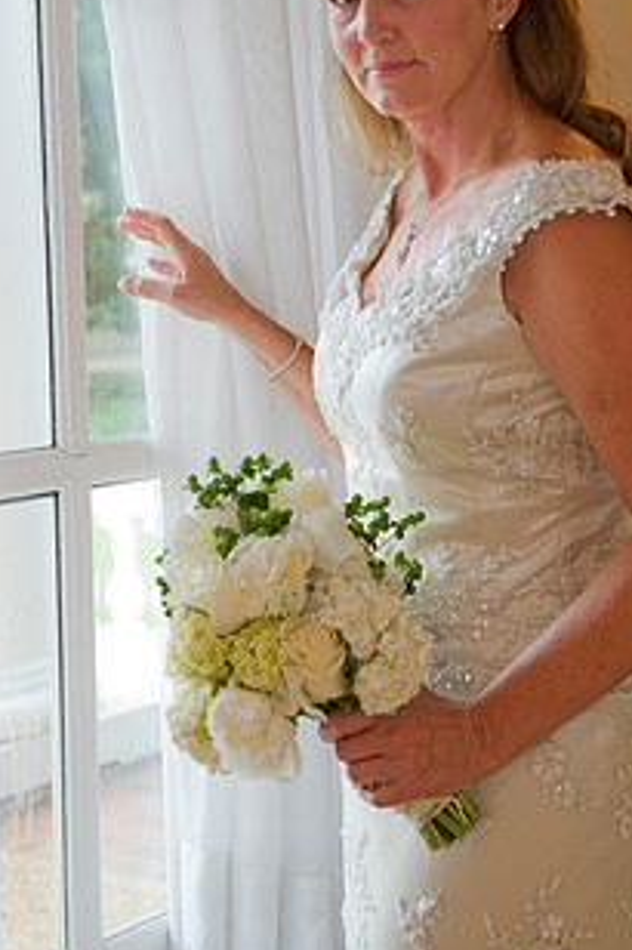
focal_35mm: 76
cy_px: 349
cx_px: 405
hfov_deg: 17.9
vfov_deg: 26.6
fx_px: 2003
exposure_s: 1/100
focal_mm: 52
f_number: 3.5
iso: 1600
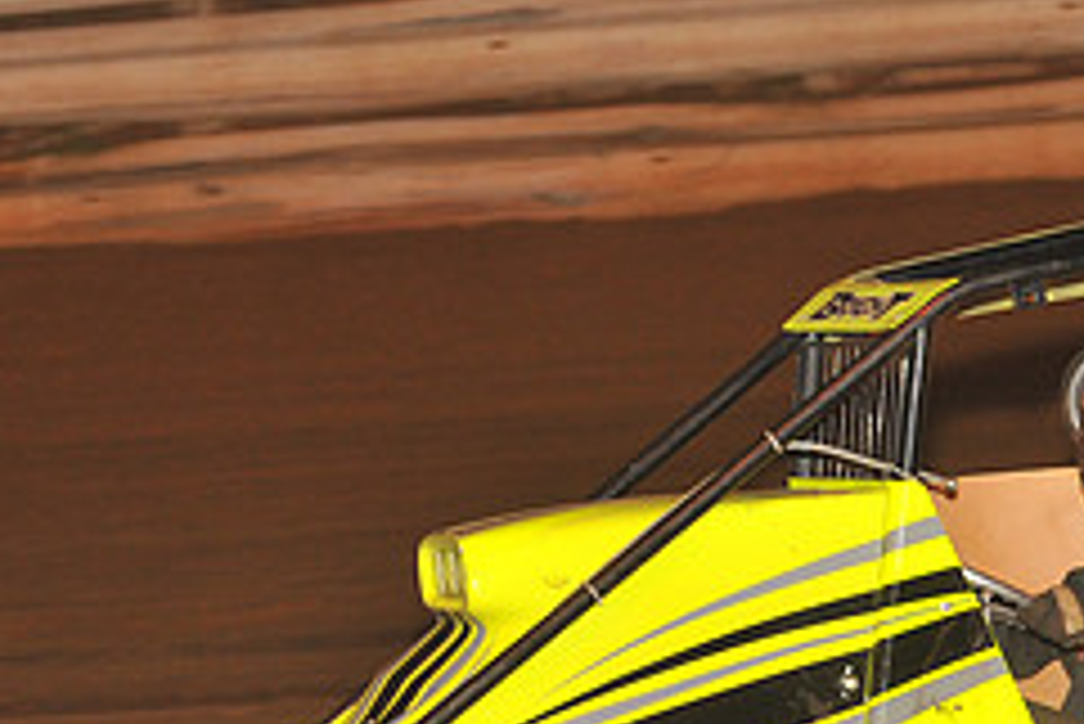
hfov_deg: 7.1
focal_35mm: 289
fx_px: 8707
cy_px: 645
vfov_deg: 4.8
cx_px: 900
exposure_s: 1/250
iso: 1000
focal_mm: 120
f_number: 6.3
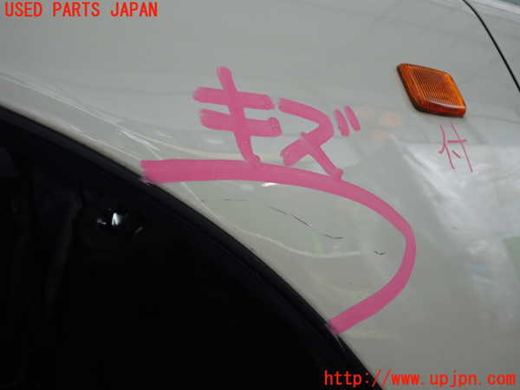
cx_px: 260
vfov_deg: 46.8
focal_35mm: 30
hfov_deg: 60.0
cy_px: 195
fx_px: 451
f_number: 2.3
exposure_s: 1/125
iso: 320
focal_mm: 5.4
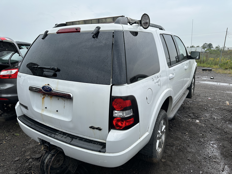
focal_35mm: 24
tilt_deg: -10.5
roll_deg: -1.1
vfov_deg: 56.8
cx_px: 116
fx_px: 161
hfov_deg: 71.6
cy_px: 87
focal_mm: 6.86
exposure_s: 1/1541
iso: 80
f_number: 1.78
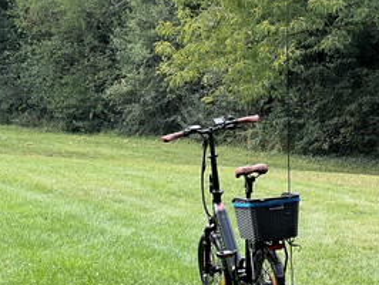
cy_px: 235
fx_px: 2027
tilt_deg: -4.4
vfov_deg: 8.0
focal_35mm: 185
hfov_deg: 10.7
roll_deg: -2.7
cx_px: 87
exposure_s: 1/109
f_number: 2.8
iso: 32
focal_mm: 9
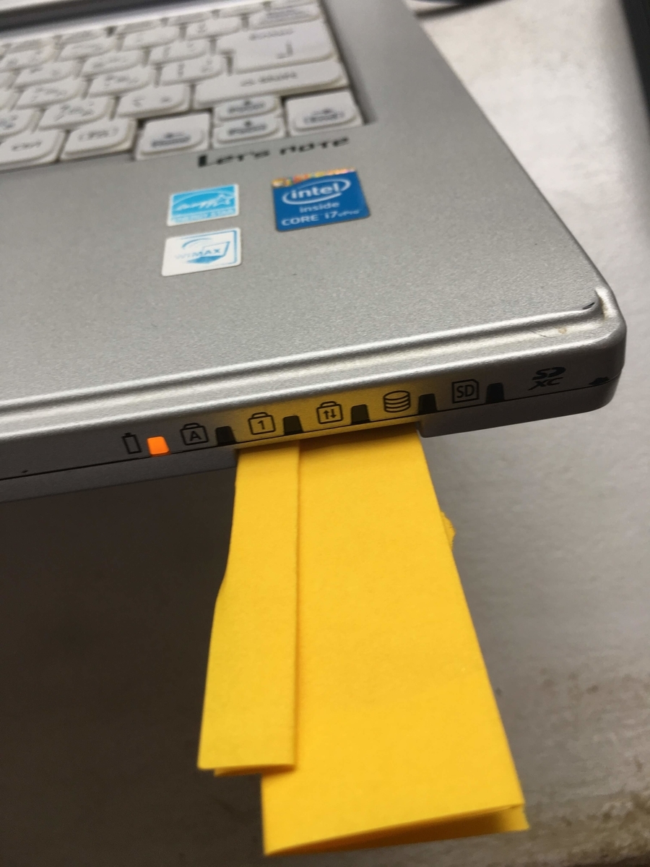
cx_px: 325
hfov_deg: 48.2
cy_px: 434
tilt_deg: -70.0
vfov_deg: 61.7
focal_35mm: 29
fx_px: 726
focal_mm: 4.15
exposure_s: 1/60
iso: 32
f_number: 2.2
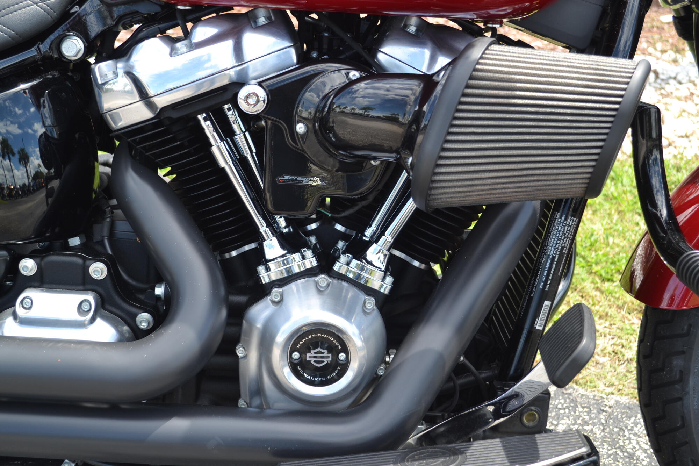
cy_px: 233
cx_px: 350
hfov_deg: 38.9
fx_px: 990
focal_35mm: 51
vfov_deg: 26.5
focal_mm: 34
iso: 125
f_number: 5.6
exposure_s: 1/125
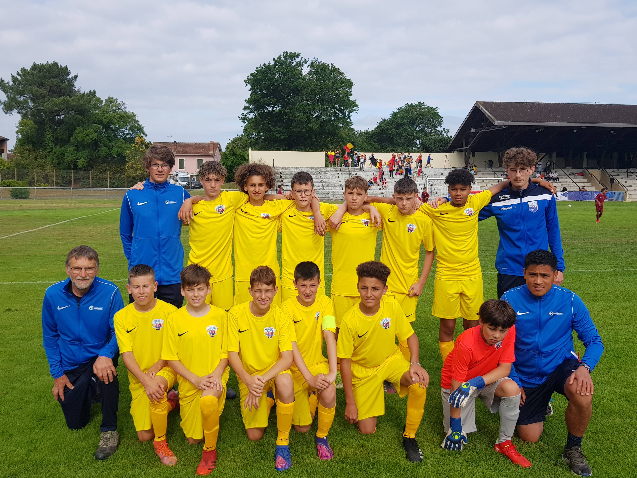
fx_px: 478
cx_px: 318
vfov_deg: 53.1
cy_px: 239
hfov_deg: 67.3
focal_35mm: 26
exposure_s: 1/1548
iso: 40
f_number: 1.7
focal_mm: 4.2
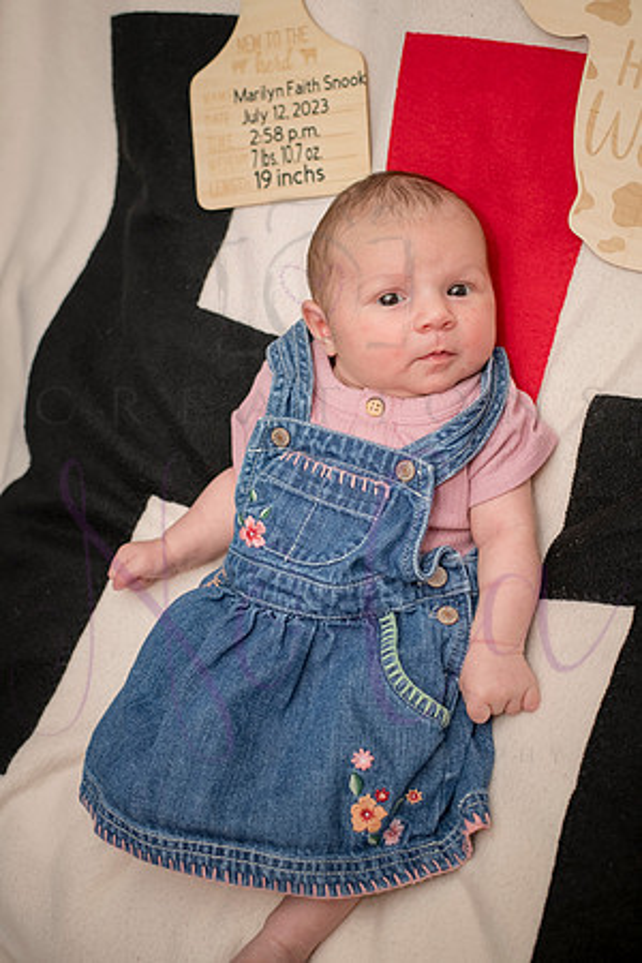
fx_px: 1337
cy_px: 482
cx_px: 321
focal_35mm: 50
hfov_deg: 27.0
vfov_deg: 39.6
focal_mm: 50
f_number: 4
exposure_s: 1/250
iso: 800
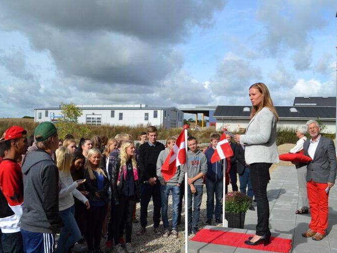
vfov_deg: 39.7
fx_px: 351
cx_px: 163
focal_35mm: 36
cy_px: 127
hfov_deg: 51.3
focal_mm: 22
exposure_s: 1/250
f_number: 8
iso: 100
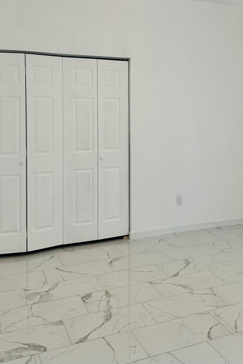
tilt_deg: -1.2
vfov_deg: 52.1
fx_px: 364
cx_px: 143
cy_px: 120
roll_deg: -0.8
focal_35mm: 36
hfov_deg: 36.8
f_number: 1.78
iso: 100
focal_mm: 6.86
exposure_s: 1/153
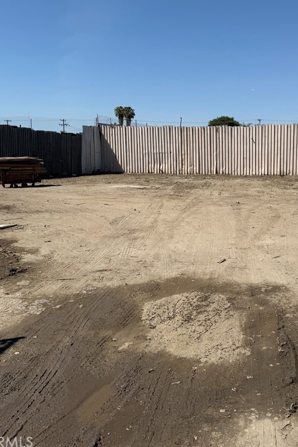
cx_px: 218
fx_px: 422
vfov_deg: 55.8
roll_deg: -0.4
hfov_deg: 38.0
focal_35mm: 34
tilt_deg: -7.3
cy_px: 222
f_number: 1.78
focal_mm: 6.76
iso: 80
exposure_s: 1/7353
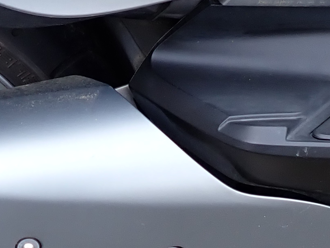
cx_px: 14
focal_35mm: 123
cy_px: 253
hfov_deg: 15.8
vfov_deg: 11.9
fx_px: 1173
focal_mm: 4.5
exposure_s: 1/125
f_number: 2.8
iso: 100
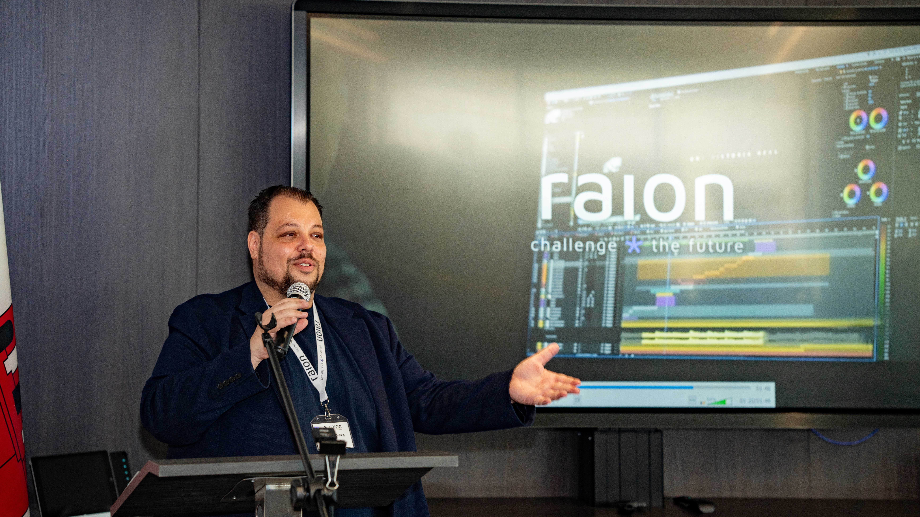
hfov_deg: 23.7
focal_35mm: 90
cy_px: 293
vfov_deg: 13.4
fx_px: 2196
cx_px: 463
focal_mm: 85
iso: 800
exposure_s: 1/100
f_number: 2.8
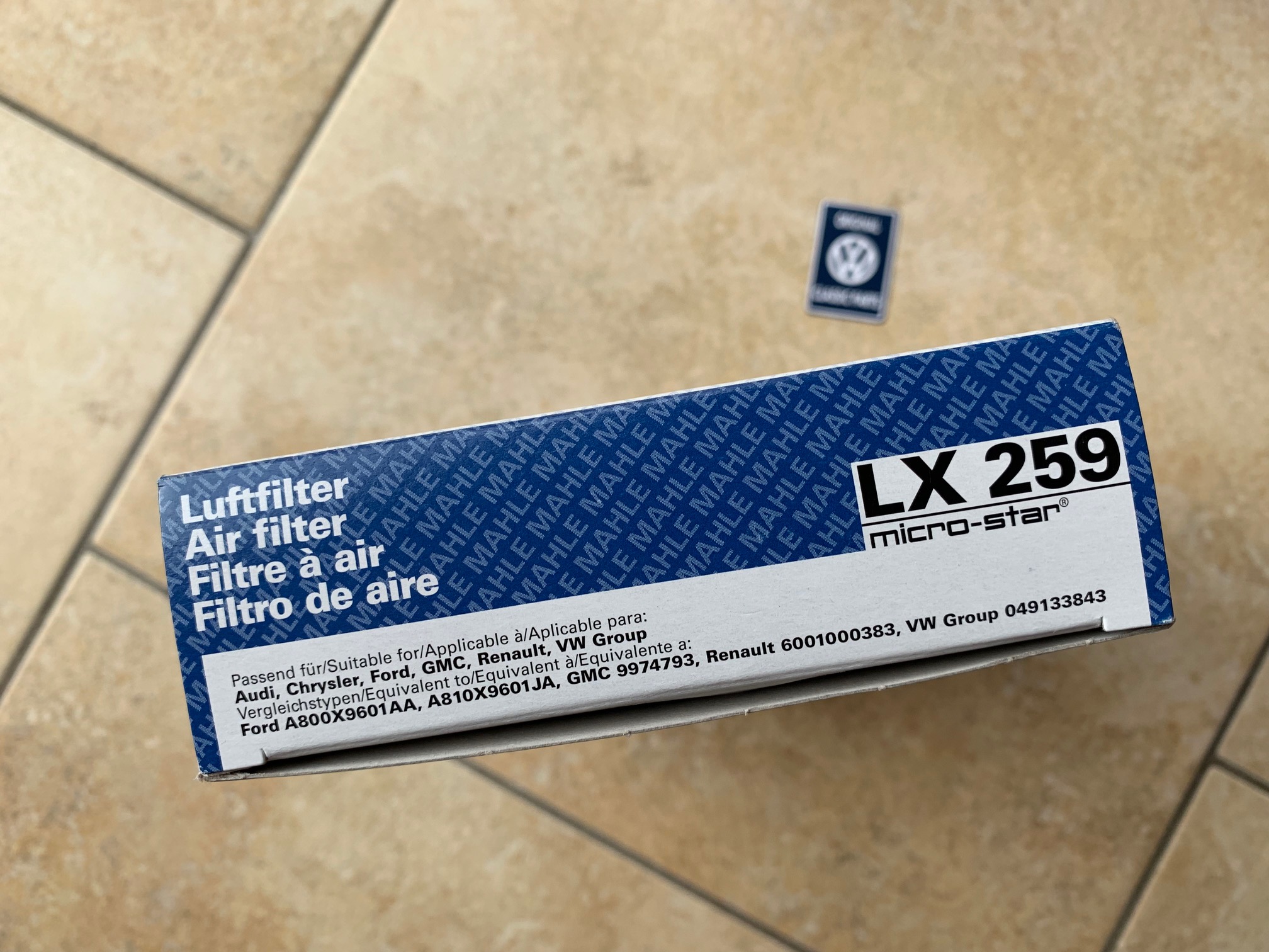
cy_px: 476
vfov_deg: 53.1
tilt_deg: -87.0
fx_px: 953
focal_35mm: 26
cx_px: 634
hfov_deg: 67.3
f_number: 1.8
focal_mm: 4.25
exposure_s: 1/122
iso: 25
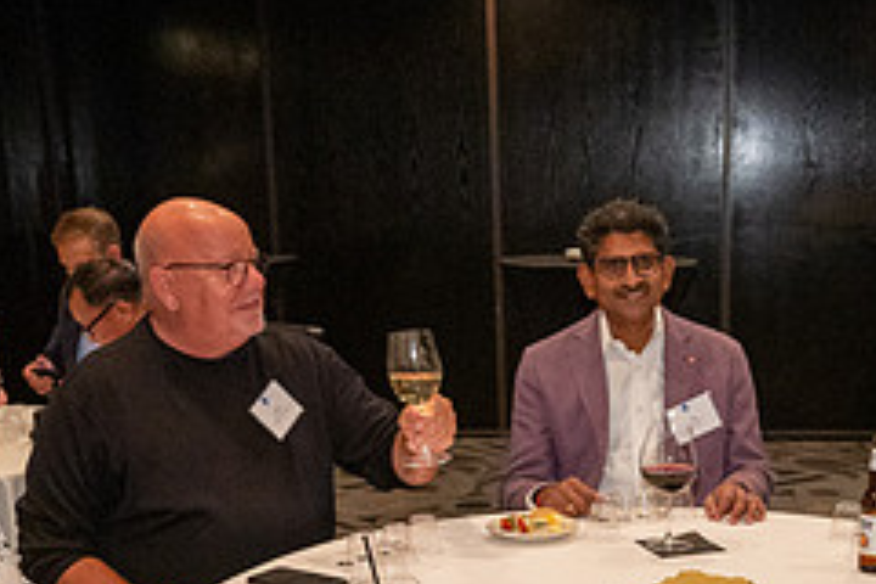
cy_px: 518
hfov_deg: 34.1
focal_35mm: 58
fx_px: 1411
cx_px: 606
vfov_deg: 22.8
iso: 5000
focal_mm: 24
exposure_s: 1/60
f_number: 4
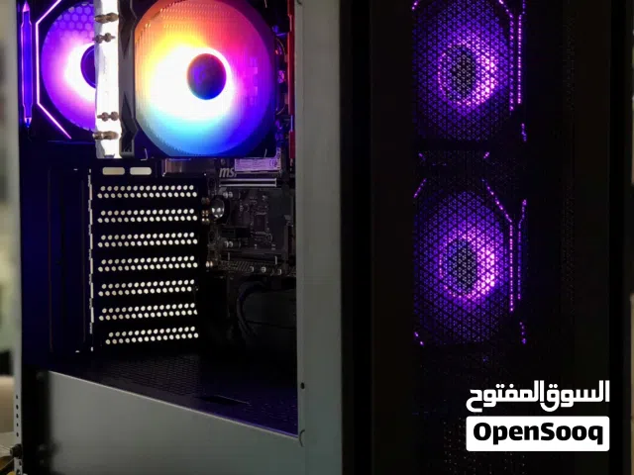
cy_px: 238
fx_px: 952
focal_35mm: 52
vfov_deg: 28.0
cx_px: 317
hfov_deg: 36.8
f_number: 2.4
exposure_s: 1/33
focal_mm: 6
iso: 100
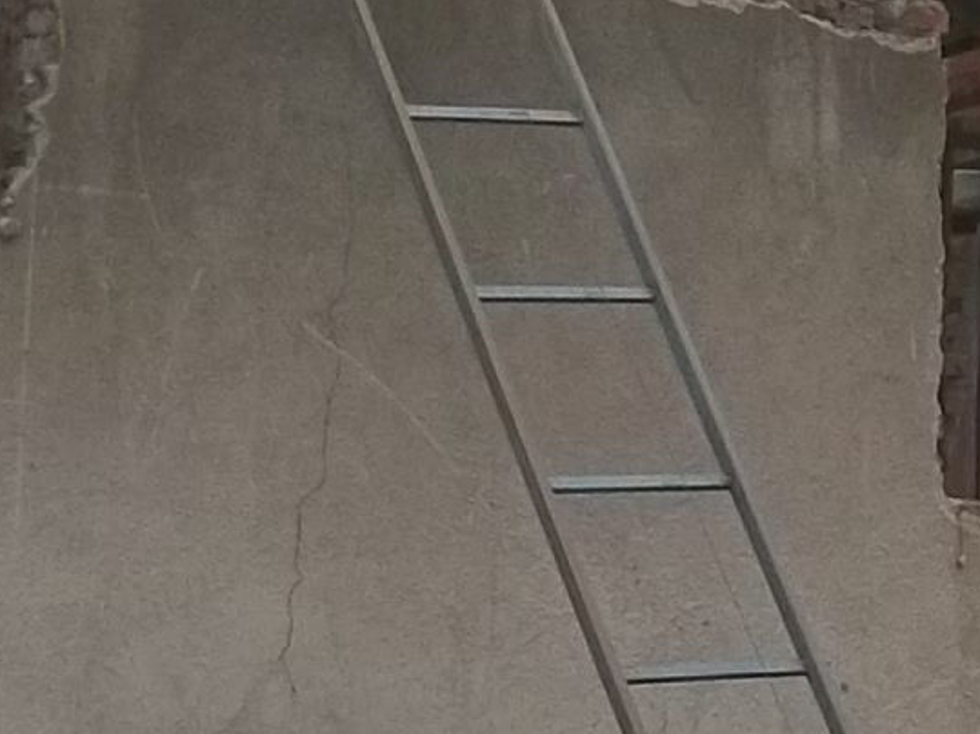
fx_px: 4840
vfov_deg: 8.6
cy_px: -138
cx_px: 1704
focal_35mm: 171
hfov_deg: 10.9
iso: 80
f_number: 8.8
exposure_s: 1/100
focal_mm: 5.7
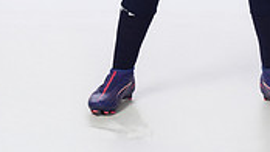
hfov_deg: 12.0
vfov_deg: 6.5
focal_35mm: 179
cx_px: 197
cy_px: -175
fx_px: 1282
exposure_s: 1/250
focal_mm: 66
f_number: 8
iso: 800
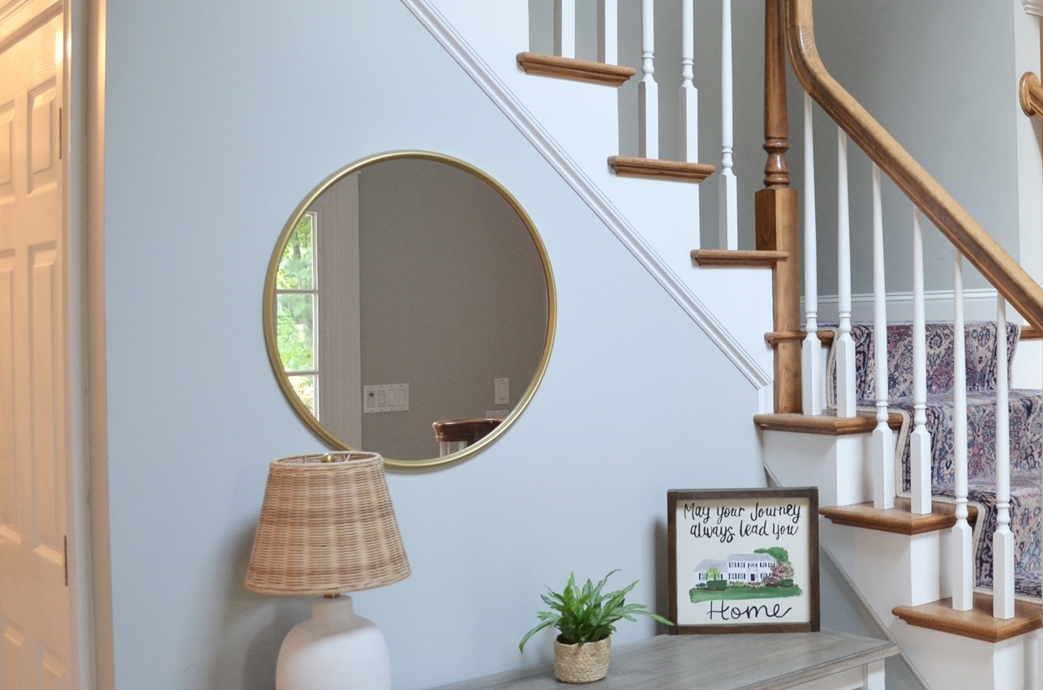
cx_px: 815
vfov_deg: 31.0
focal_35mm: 43
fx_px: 1243
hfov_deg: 43.6
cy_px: 297
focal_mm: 18
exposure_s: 1/60
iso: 720
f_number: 4
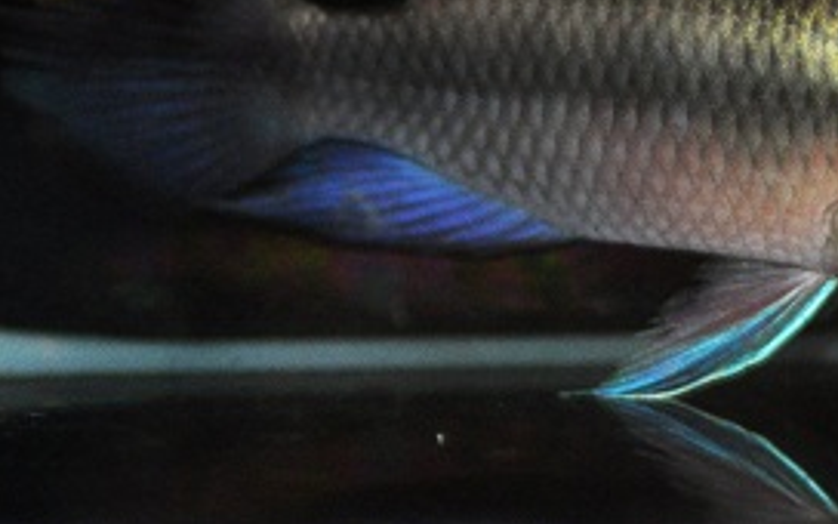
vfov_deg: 5.8
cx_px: 590
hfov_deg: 9.2
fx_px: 5207
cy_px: 85
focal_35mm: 228
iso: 800
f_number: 3.2
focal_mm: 90
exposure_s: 1/40
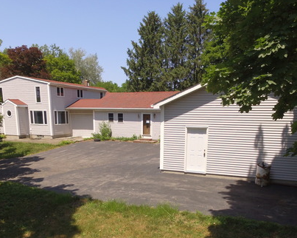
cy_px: 174
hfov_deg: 57.2
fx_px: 272
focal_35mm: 31
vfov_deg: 45.7
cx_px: 158
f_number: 2.8
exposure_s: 1/1250
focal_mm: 3.61
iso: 200
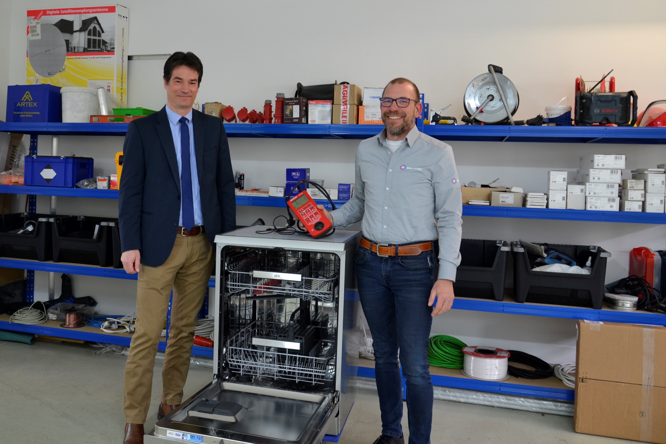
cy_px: 222
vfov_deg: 47.9
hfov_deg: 67.4
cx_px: 333
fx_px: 500
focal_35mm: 27
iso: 400
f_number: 3.5
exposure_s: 1/40
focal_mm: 18
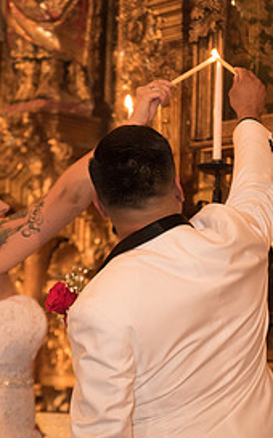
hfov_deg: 11.8
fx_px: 1325
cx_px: 128
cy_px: 168
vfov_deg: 18.8
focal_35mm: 111
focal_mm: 66
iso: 4000
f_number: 2.8
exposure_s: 1/80
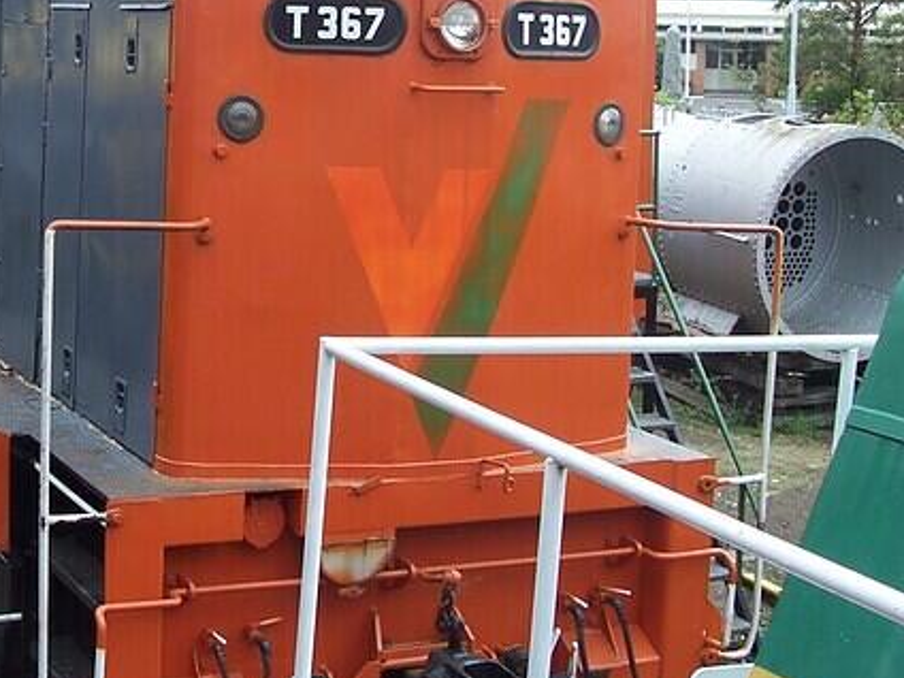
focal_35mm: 66
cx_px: 158
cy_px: 156
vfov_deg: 22.0
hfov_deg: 28.6
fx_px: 1724
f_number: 2.8
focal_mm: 6
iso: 80
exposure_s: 1/500
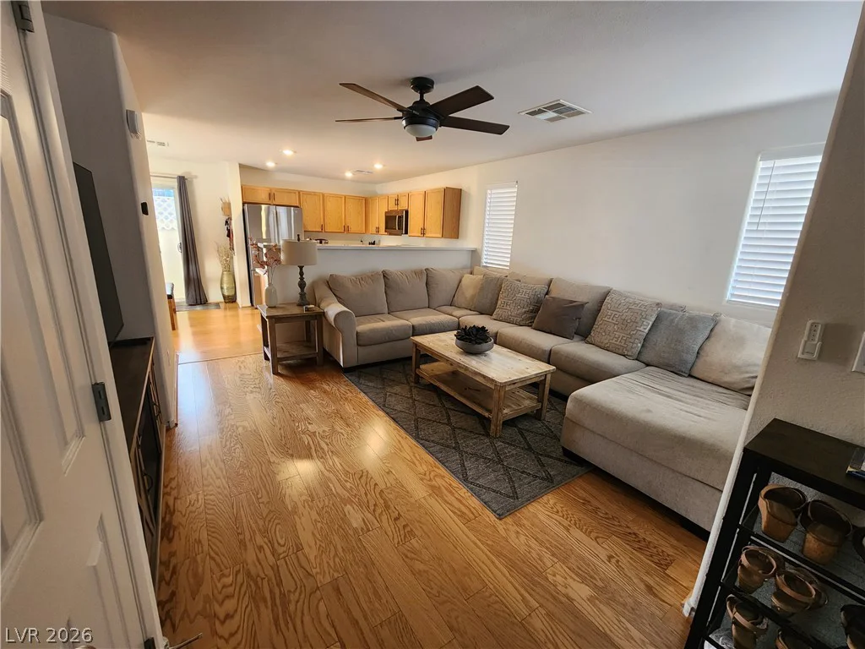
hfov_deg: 106.2
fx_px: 325
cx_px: 432
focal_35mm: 13
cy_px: 324
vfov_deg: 89.9
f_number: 2.2
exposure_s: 1/60
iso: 250
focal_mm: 2.2
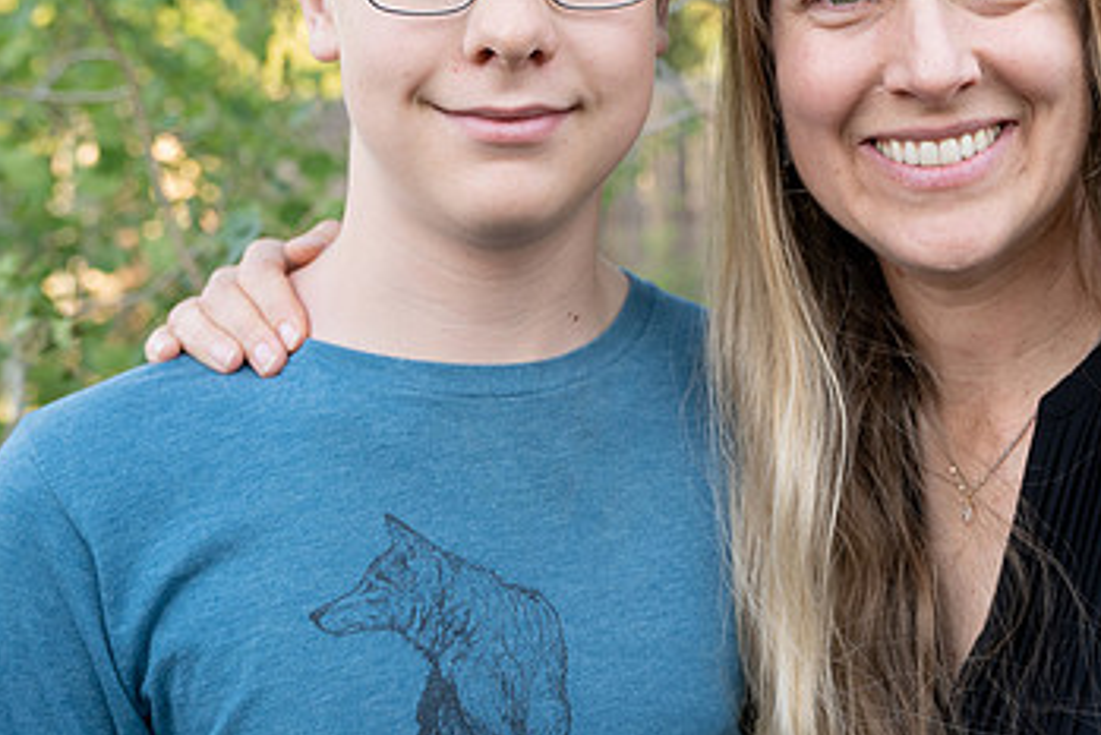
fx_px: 1744
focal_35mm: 57
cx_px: 756
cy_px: 76
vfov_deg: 23.2
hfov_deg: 34.6
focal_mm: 31
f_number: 3.5
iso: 320
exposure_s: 1/160
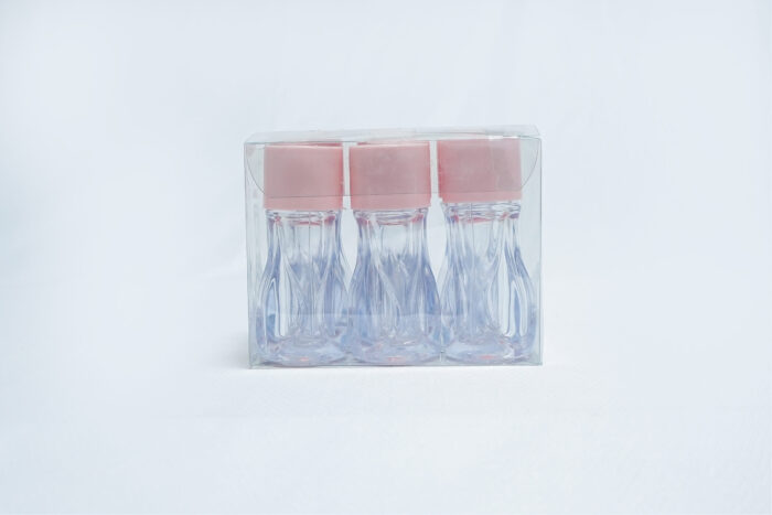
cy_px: 258
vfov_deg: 27.5
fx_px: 1051
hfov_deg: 40.3
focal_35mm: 49
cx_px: 386
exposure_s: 1/160
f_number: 9
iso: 2500
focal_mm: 33
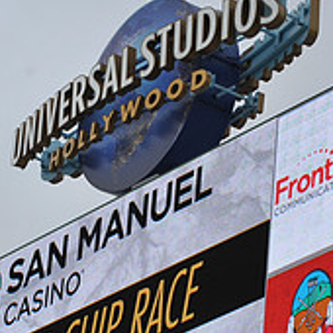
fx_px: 3004
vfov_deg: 6.3
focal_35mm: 276
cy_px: 298
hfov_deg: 6.3
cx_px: 112
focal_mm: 95
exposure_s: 1/200
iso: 400
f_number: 7.1
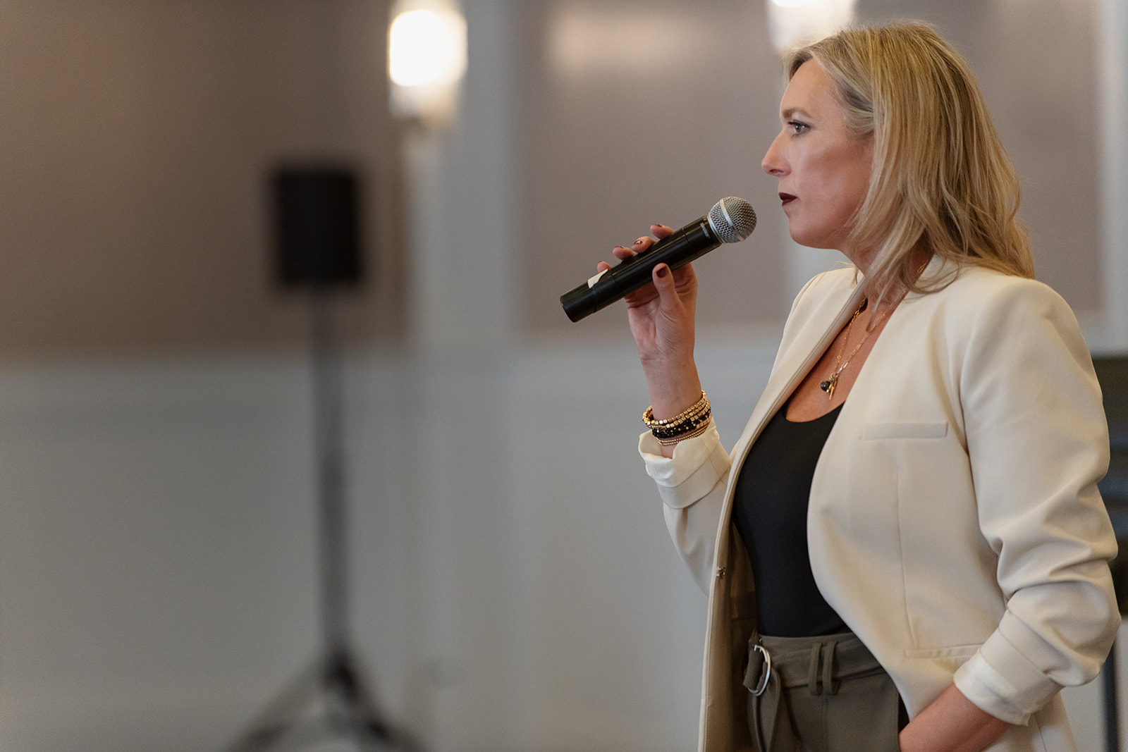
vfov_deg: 6.9
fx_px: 6267
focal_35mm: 200
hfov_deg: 10.3
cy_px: 376
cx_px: 564
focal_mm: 200
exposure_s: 1/640
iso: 3200
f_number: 2.8
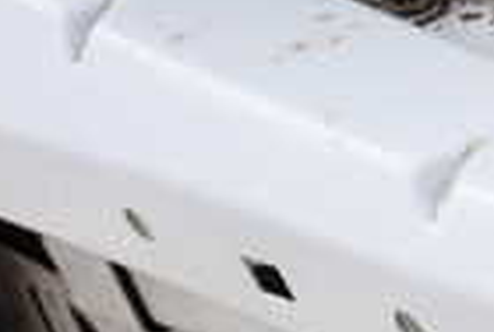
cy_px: 438
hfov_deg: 11.4
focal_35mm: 160
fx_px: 2200
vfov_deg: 8.5
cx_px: 1016
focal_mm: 6.37
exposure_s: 1/400
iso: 100
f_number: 3.5
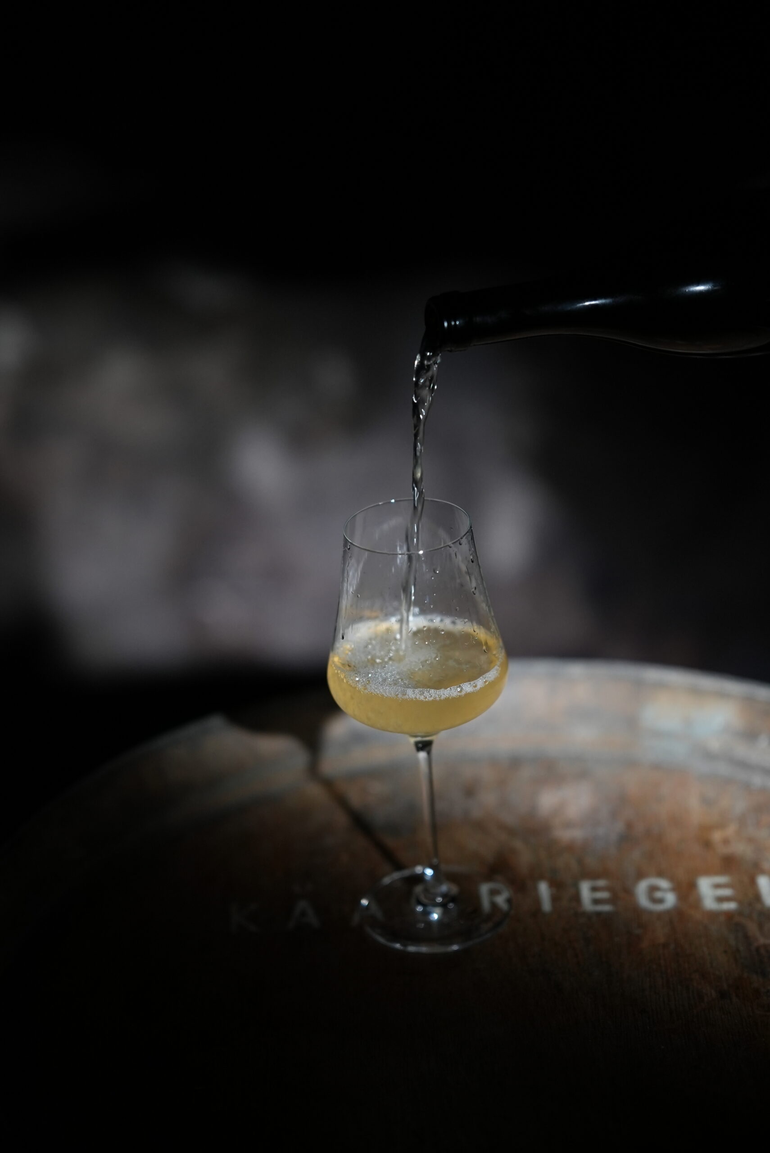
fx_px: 2723
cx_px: 385
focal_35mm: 85
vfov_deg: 23.9
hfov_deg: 16.1
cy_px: 576
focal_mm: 85
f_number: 1.8
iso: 2000
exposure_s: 1/160
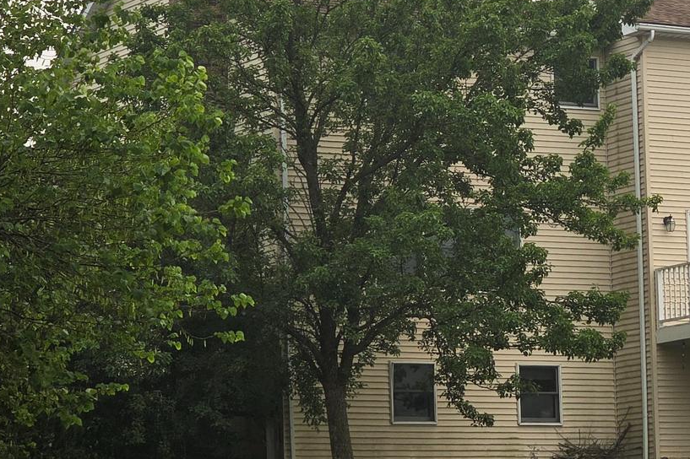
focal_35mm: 180
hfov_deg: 11.3
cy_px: 217
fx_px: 3448
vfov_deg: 7.6
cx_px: 721
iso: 50
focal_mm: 7.9
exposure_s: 1/1576
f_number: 2.4
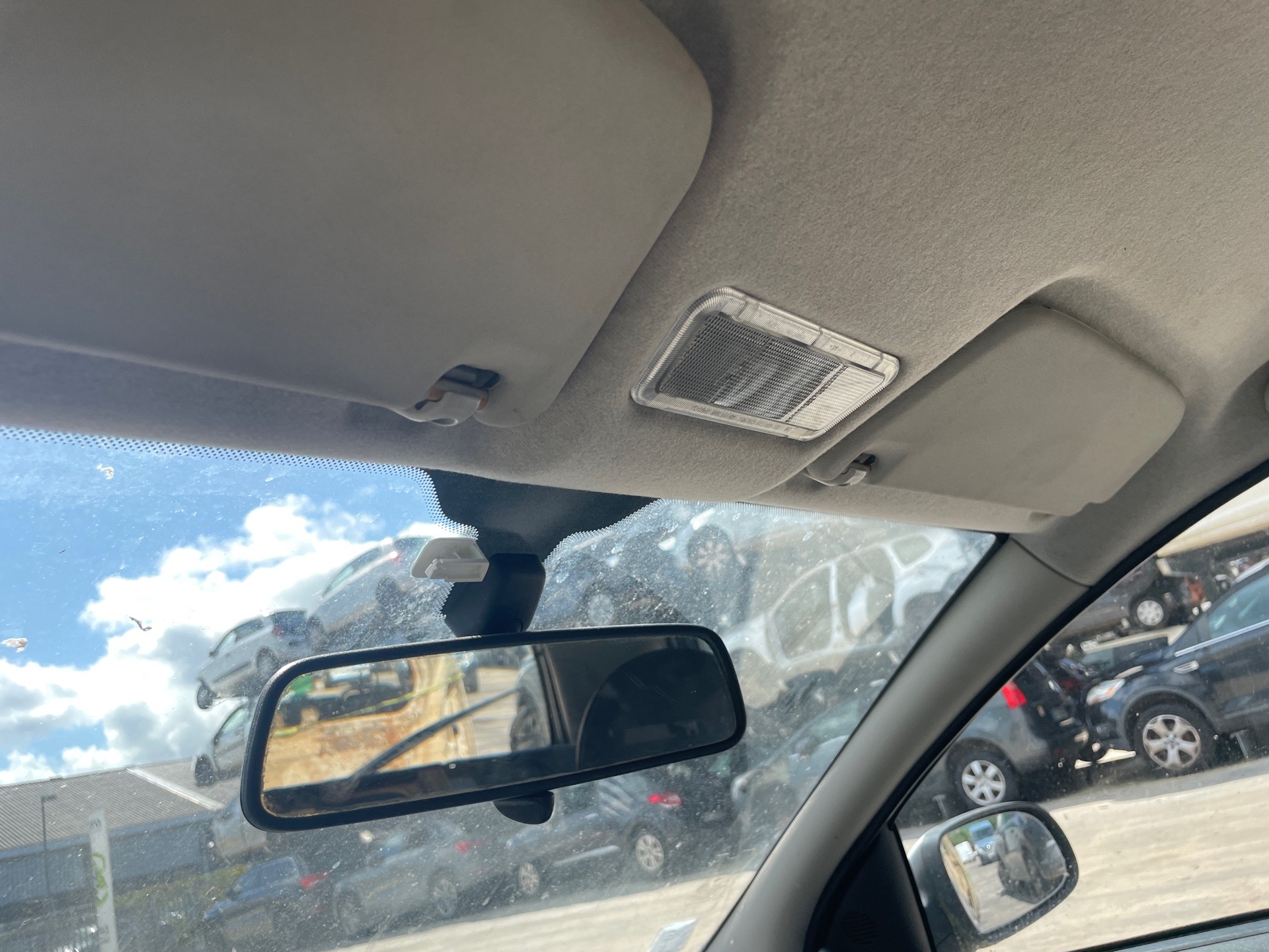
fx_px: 953
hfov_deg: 67.3
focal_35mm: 26
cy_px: 476
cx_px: 634
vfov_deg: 53.1
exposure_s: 1/716
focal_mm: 4.2
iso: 32
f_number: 1.6
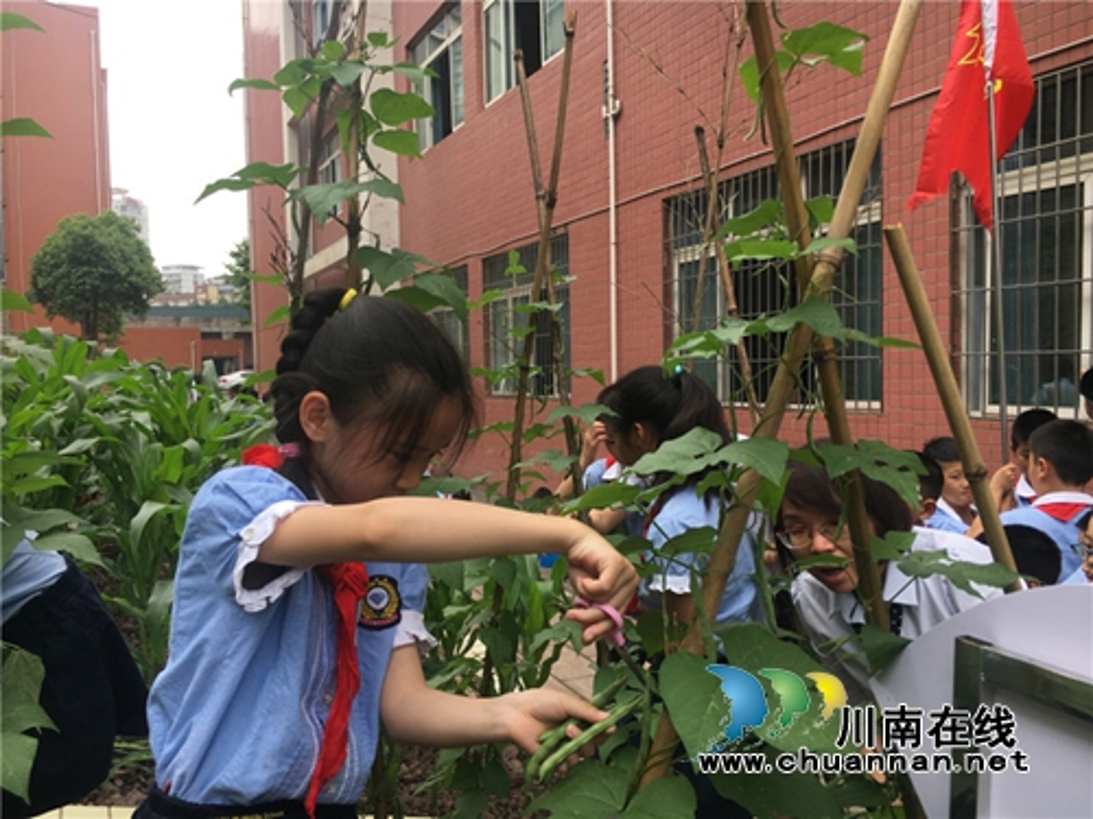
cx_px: 546
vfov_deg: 48.2
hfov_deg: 61.7
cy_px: 410
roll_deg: +1.1
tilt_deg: -1.5
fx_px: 916
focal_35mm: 29
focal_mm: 4.15
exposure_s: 1/527
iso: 25
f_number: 2.2
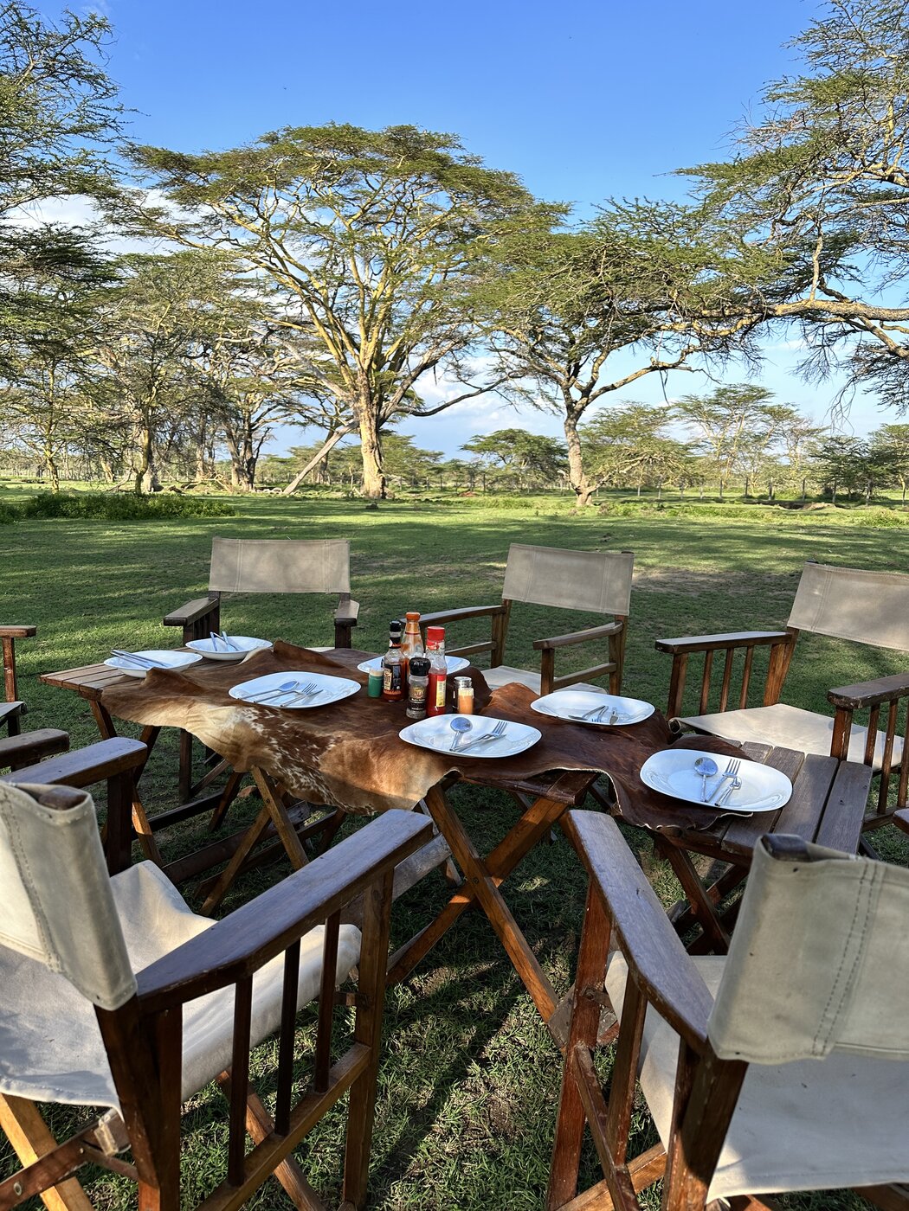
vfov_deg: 71.6
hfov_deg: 56.8
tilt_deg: -7.9
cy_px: 606
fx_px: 840
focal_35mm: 24
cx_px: 454
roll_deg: -2.1
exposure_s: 1/1639
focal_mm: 6.86
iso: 80
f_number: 1.78
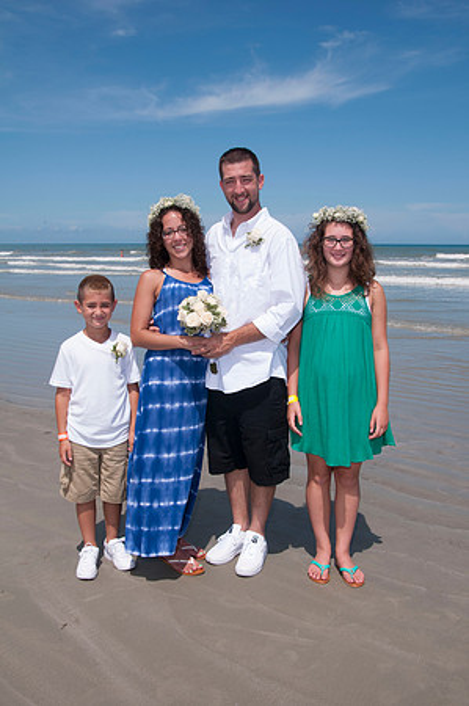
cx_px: 234
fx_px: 705
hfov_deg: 36.8
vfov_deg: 53.2
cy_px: 353
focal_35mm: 36
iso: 100
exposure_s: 1/250
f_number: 11
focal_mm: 24
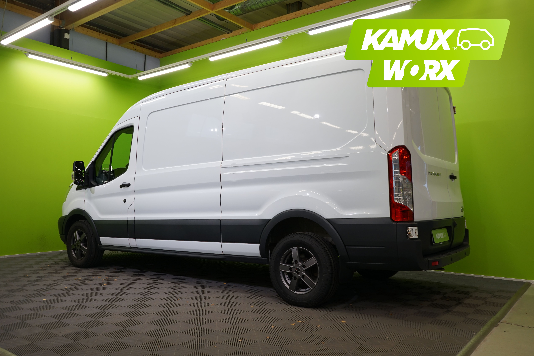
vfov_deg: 45.0
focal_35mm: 29
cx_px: 267
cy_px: 178
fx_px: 430
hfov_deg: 63.7
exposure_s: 1/30
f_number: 6.3
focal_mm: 29
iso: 400
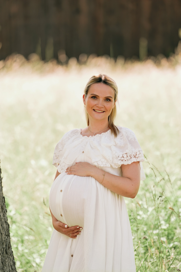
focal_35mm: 159
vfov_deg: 12.9
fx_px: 1199
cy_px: 136
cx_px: 90
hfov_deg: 8.6
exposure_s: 1/400
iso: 200
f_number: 3.2
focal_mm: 159
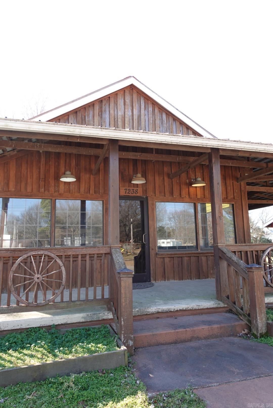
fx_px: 273
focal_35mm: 24
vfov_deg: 73.7
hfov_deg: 53.2
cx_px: 136
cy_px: 204
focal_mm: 9.4
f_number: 2.5
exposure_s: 1/320
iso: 125
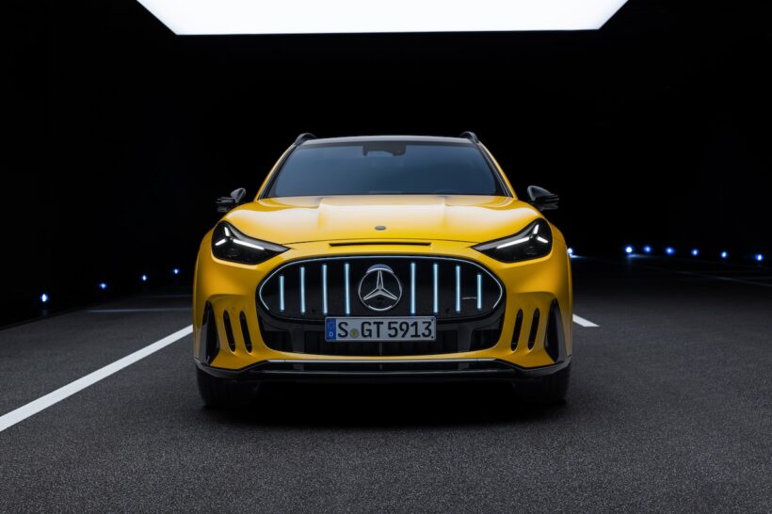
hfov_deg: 39.6
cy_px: 257
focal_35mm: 50
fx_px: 1072
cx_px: 386
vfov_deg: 27.0
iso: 100
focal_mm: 50
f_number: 4.5
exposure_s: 1/20
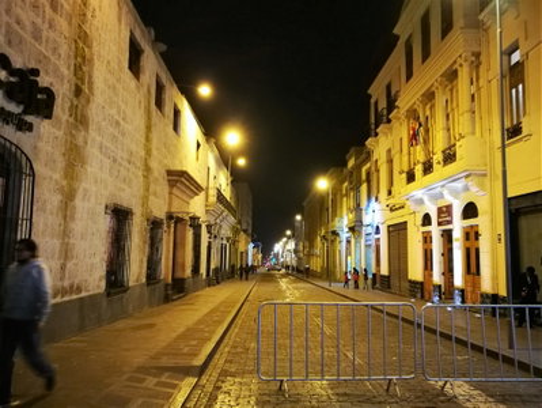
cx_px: 271
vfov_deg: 51.4
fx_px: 423
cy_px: 204
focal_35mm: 27
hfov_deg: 65.3
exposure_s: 1/20
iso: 640
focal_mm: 4.5
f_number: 2.2
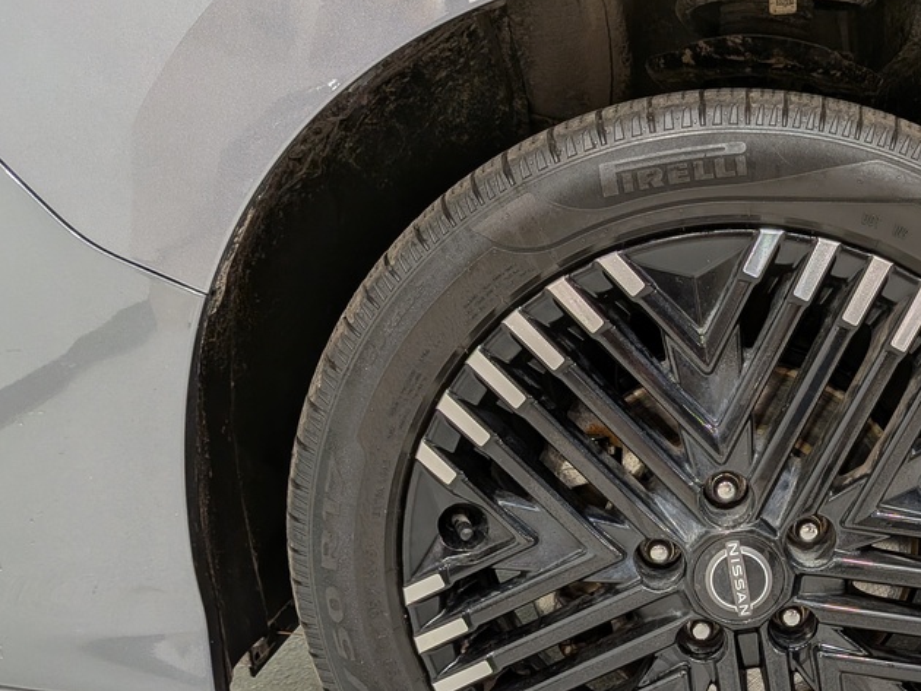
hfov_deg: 45.6
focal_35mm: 39
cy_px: 530
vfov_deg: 35.9
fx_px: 1038
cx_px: 725
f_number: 1.7
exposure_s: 1/144
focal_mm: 4.53
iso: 28
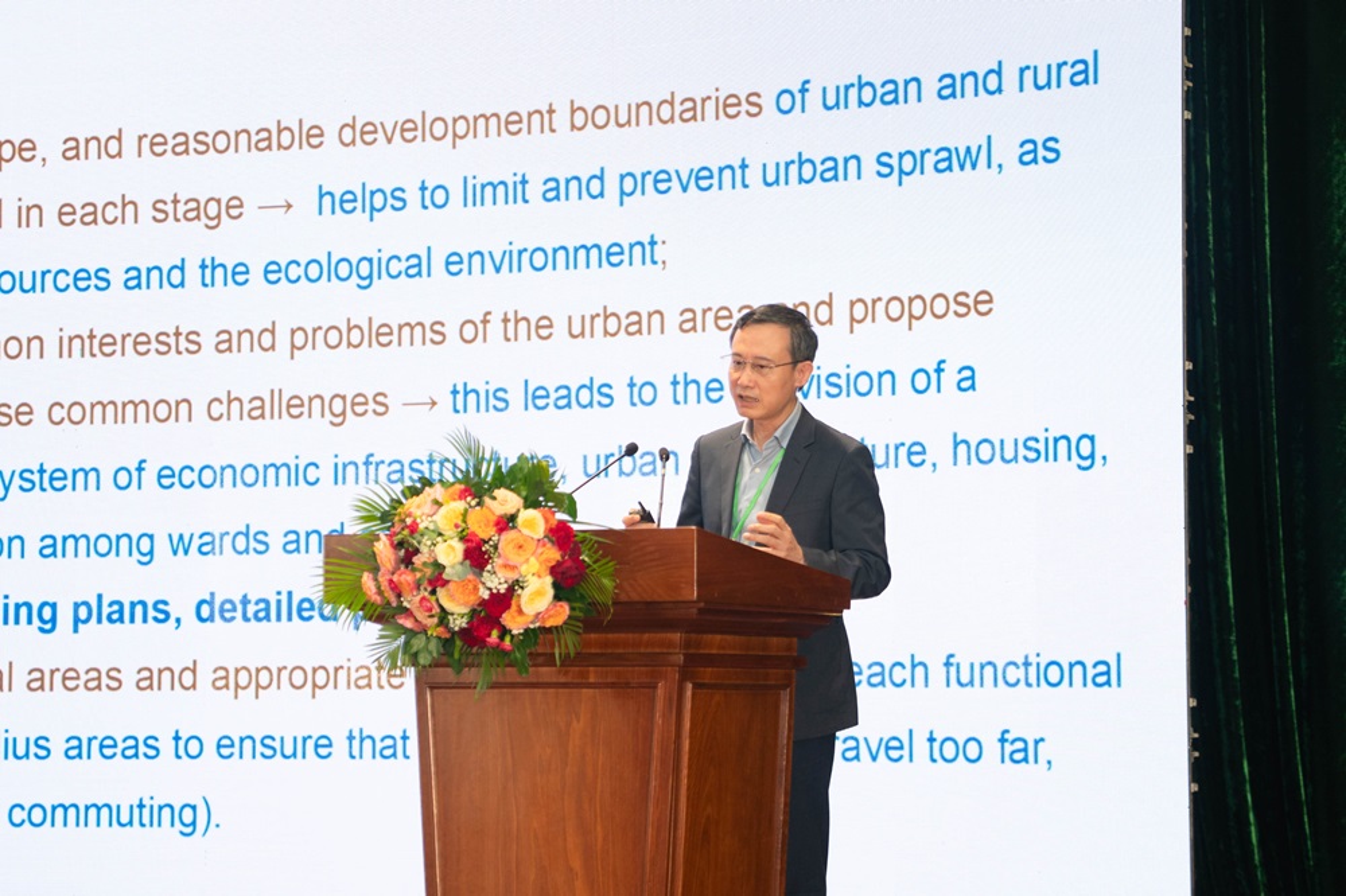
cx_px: 673
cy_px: 448
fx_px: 3924
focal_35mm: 105
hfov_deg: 19.5
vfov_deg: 13.0
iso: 320
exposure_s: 1/160
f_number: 2.8
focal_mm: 70
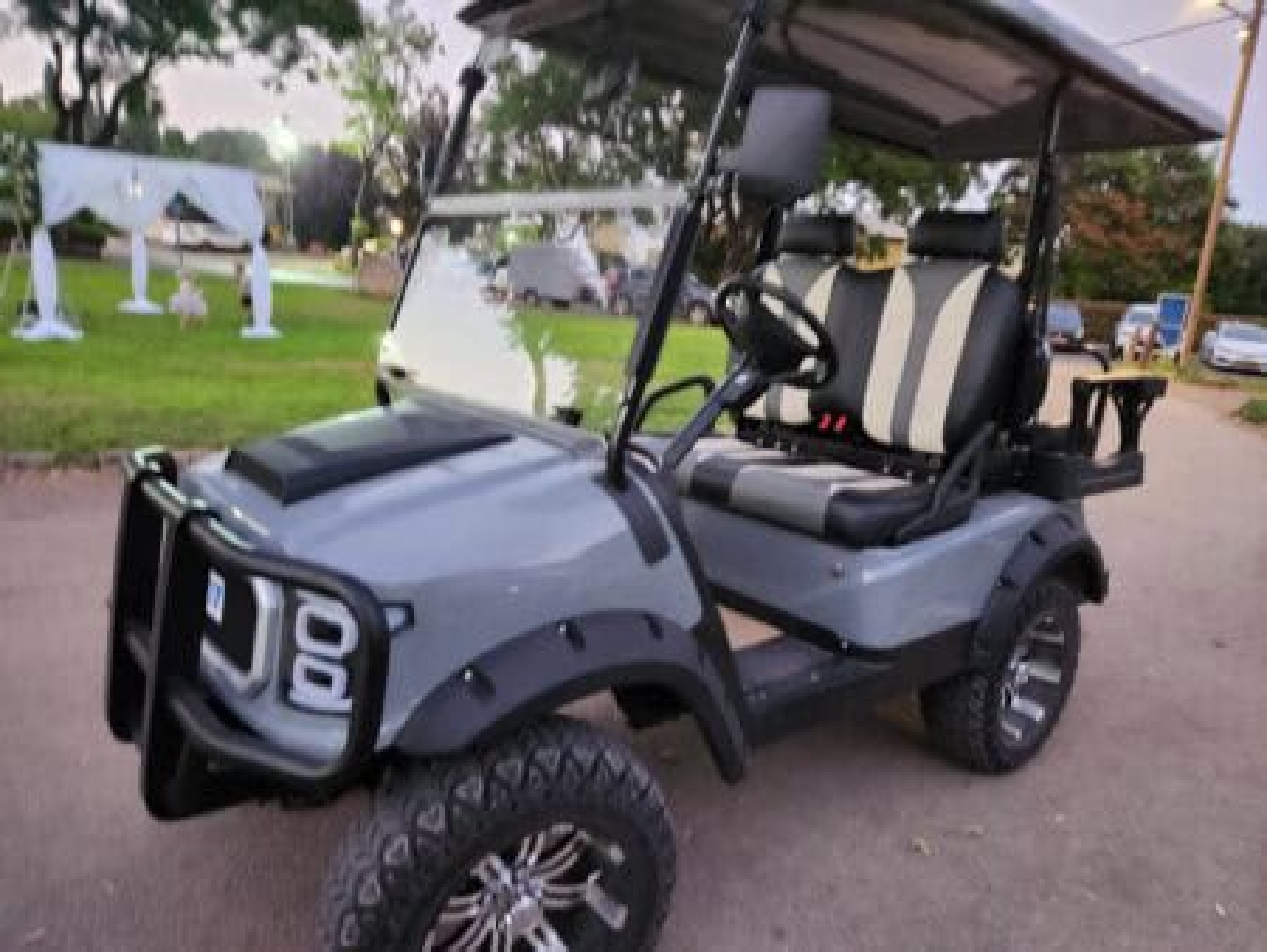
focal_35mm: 23
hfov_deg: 73.9
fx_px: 842
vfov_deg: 58.9
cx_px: 634
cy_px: 476
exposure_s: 1/33
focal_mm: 5.4
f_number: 1.8
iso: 640
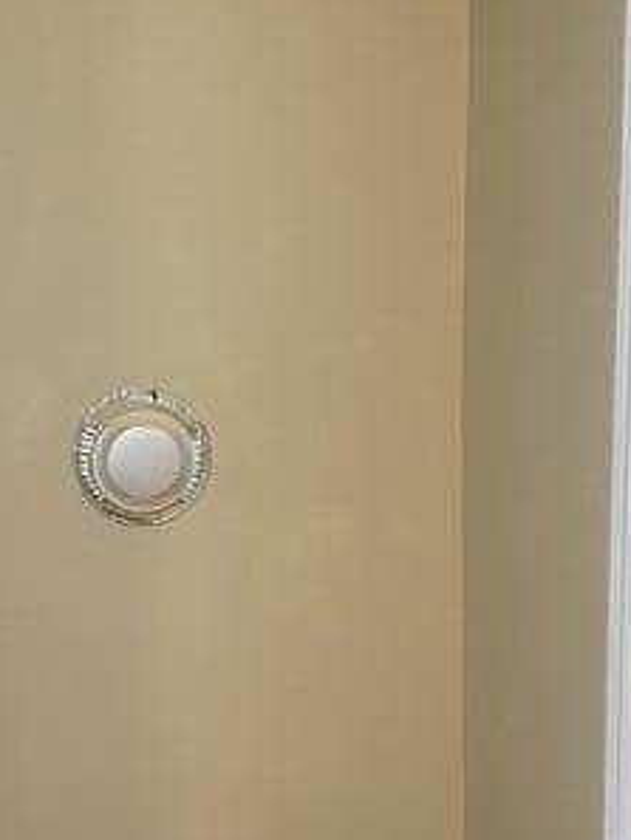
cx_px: 263
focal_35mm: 56
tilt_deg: -5.7
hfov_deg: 26.1
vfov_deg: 34.2
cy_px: 512
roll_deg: +3.3
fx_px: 1360
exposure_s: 1/60
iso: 125
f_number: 1.6
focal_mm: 4.2
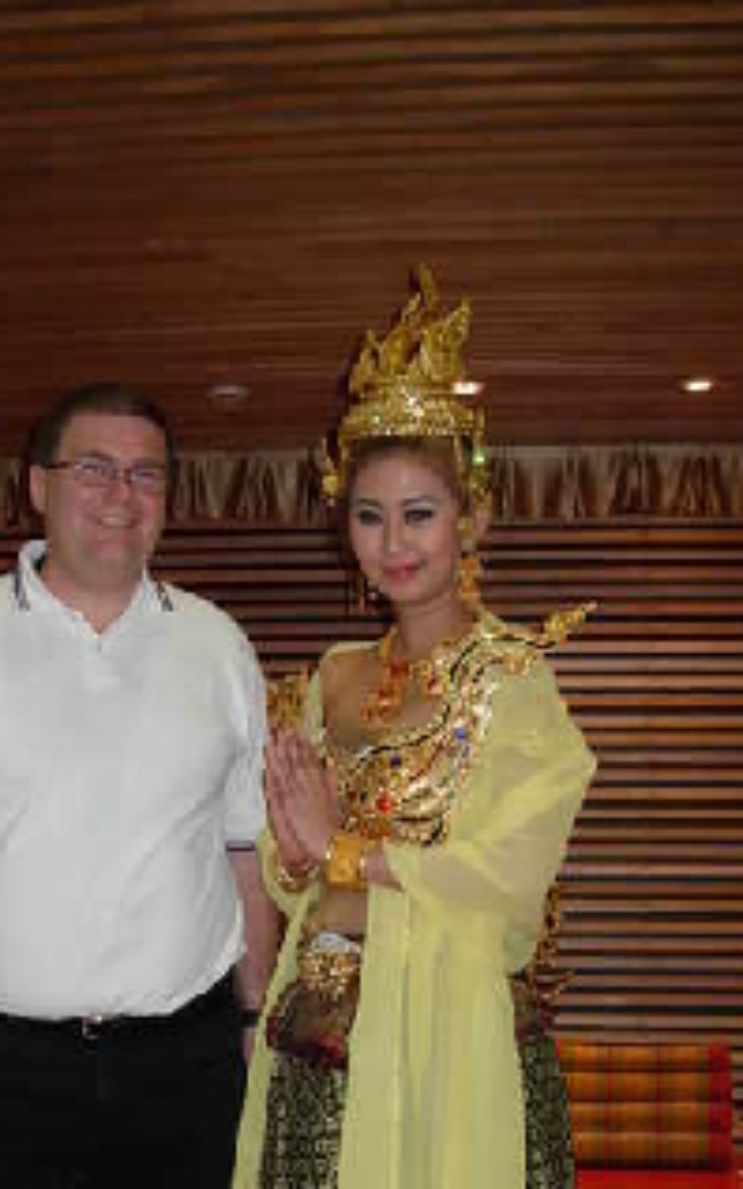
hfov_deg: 21.2
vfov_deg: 33.0
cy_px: 855
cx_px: 266
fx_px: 1977
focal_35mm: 61
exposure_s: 1/27.6
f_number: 2.9
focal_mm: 6.3
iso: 97
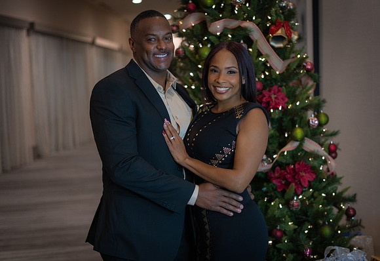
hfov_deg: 36.5
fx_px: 575
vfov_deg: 25.5
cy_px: 128
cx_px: 184
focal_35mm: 54
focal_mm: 50
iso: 1250
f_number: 1.8
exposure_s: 1/320
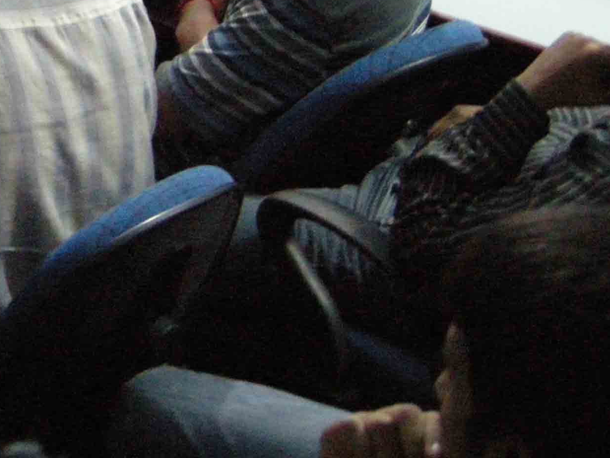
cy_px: -214
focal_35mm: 113
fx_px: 1991
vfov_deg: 12.5
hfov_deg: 16.3
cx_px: -220
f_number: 2.7
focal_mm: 7.5
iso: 800
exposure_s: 1/8.3
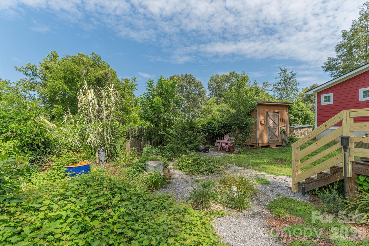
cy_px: 123
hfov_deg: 93.3
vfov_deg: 70.4
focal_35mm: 17
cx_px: 184
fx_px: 174
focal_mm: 17
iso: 320
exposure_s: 1/2500
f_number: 7.1
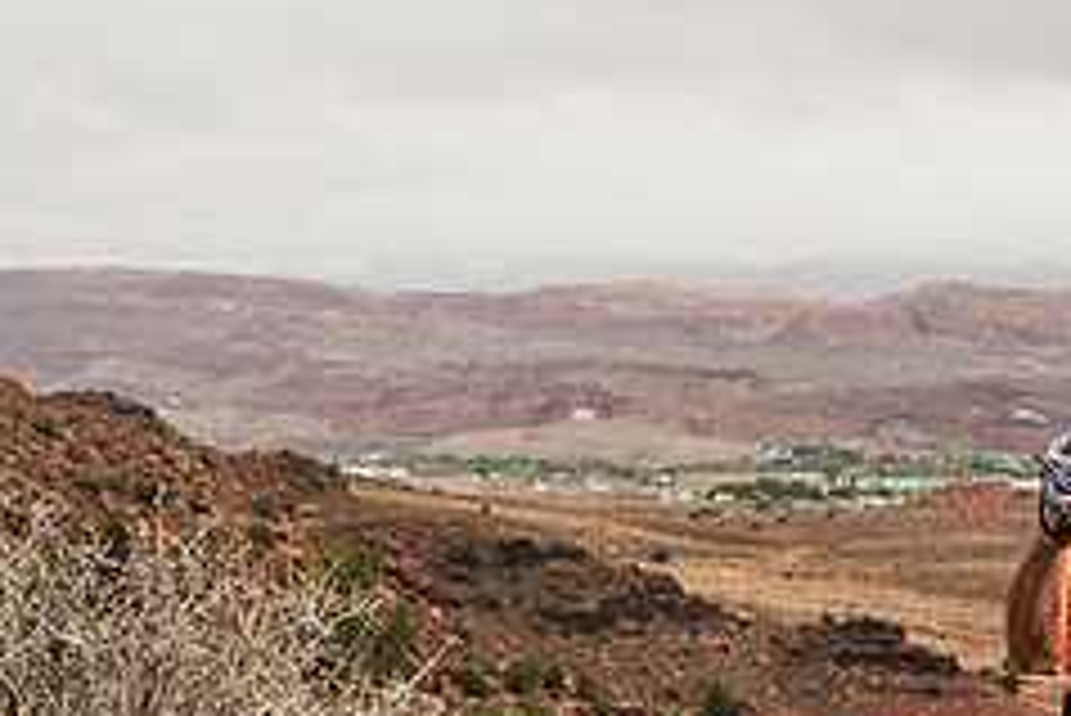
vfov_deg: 12.5
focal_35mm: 108
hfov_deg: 18.9
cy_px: 786
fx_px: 3215
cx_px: 693
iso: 200
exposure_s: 1/320
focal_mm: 42
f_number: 6.3
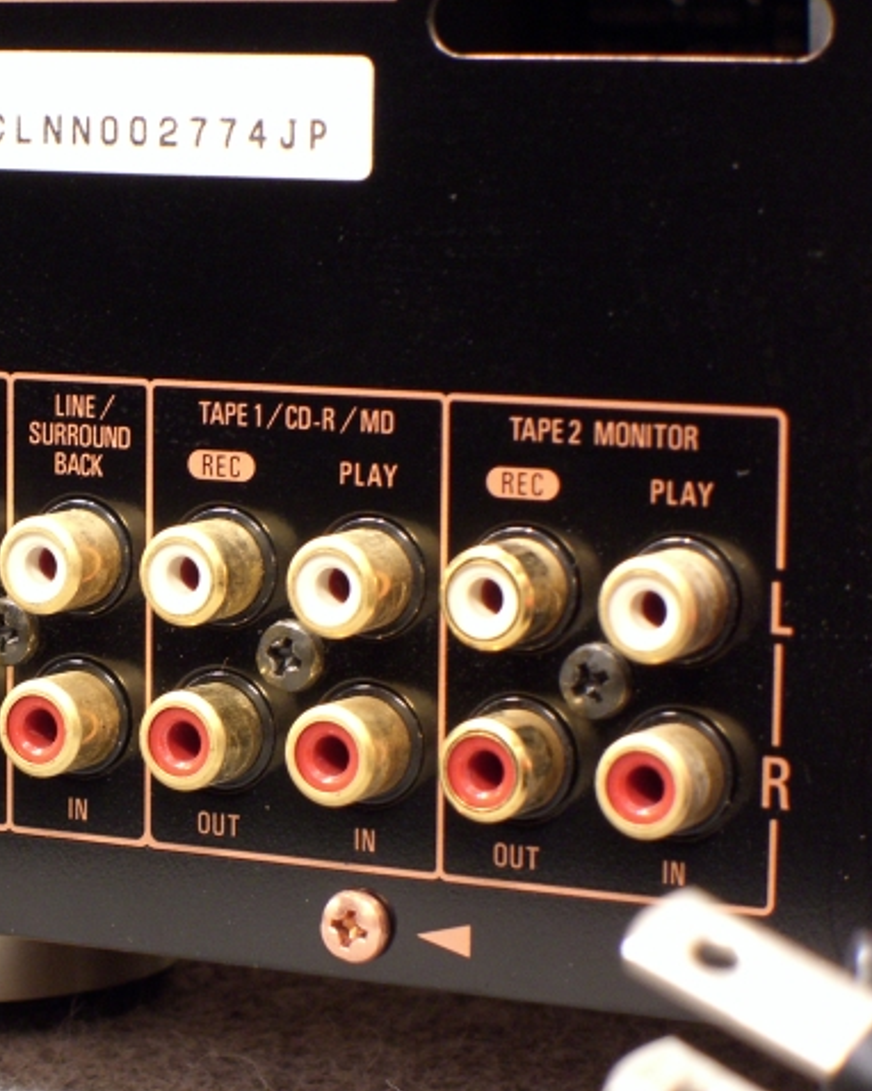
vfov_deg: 12.9
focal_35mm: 149
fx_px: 4810
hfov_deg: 10.3
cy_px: 546
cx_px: 164
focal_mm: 23.7
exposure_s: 1/2
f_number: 5.1
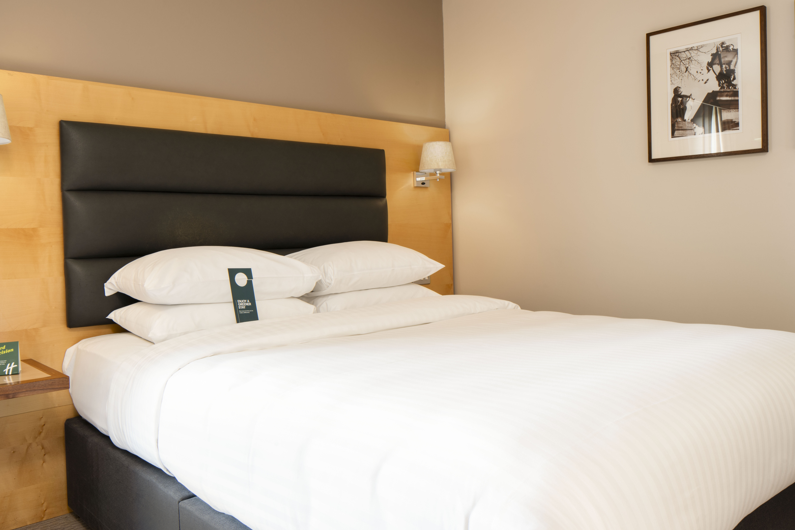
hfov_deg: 63.6
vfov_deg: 45.0
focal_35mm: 29
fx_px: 640
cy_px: 249
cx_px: 384
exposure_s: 4
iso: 125
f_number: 19
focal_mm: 24
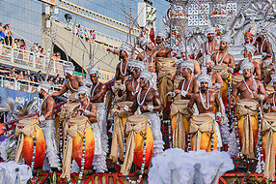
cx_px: 154
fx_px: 1087
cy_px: 50
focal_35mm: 142
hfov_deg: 14.5
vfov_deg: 9.6
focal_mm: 70
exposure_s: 1/1600
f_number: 5.6
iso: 400
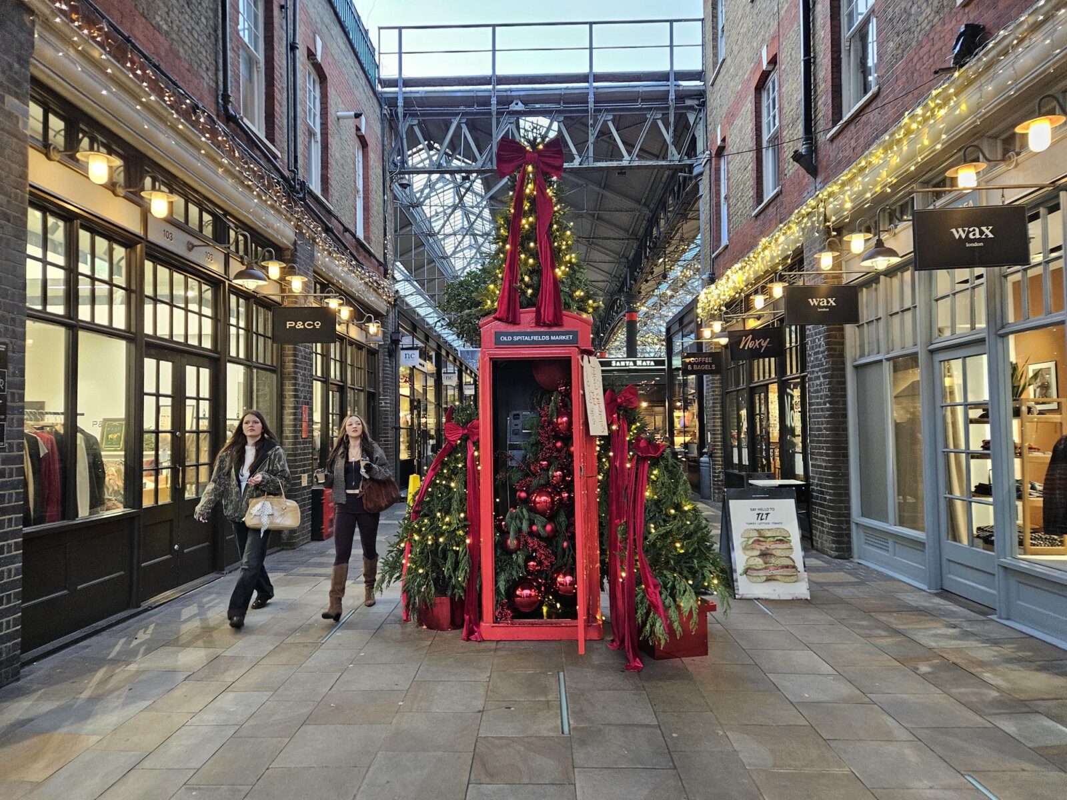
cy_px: 400
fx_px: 709
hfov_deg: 73.9
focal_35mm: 23
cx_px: 534
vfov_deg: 58.9
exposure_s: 1/100
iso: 400
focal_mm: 5.4
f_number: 1.8
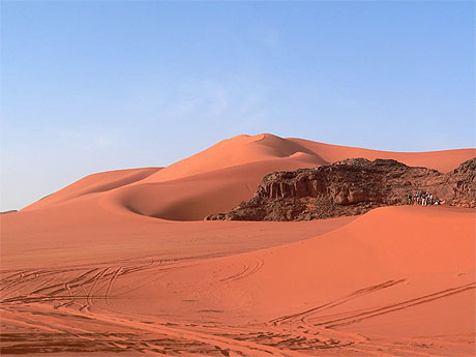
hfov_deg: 33.2
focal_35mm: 58
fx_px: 798
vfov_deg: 25.2
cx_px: 238
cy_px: 178
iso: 80
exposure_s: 1/500
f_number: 4.6
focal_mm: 9.7
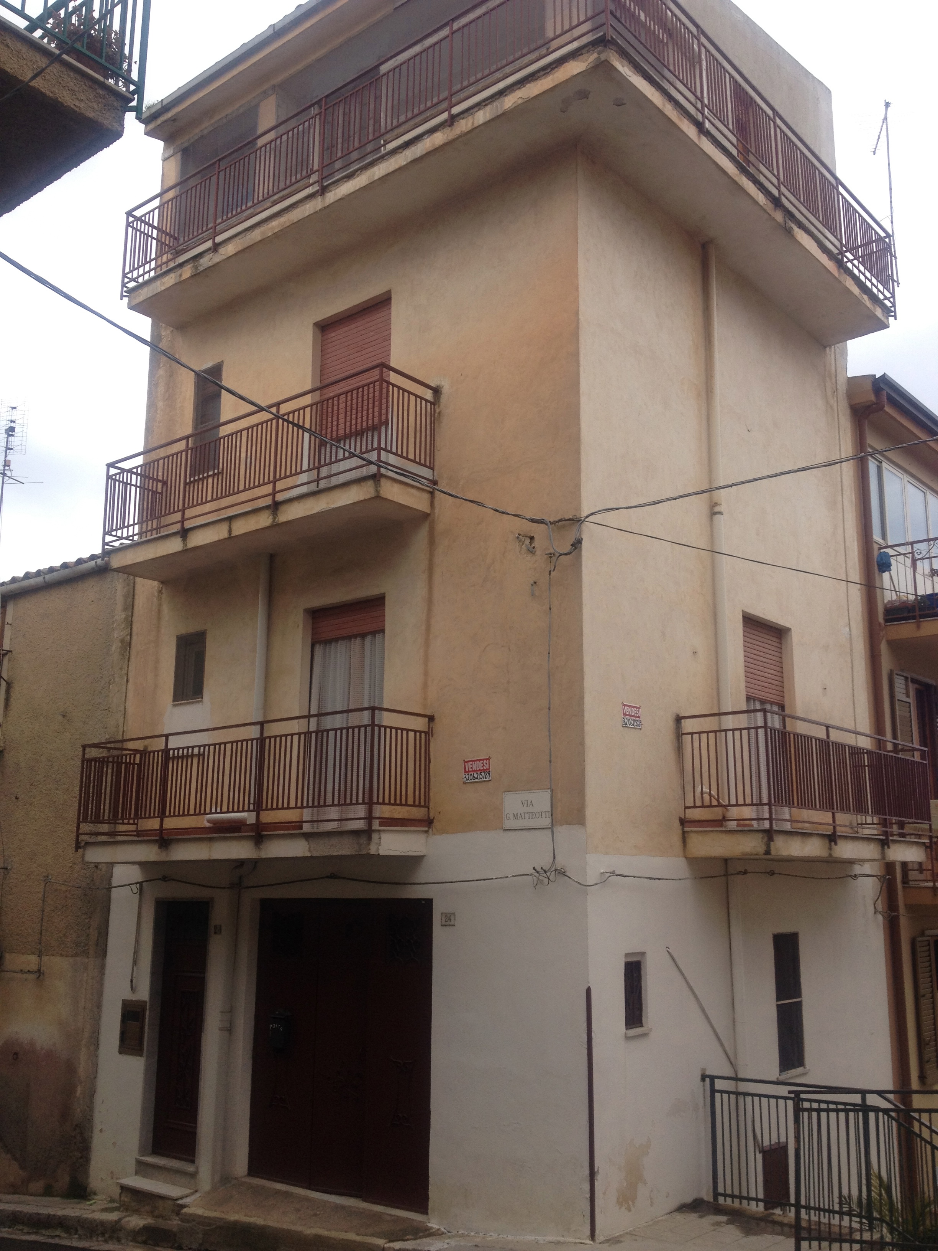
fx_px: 1265
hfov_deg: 40.7
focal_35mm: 35
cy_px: 626
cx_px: 469
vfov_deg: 52.6
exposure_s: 1/681
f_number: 2.4
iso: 64
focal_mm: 4.28
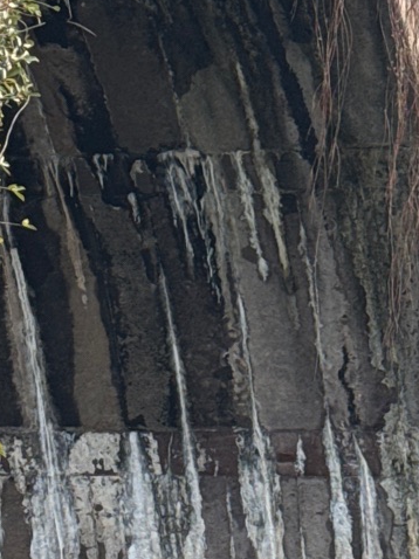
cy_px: 343
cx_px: 23
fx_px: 3247
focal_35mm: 201
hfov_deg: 7.4
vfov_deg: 9.8
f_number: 1.78
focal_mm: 6.86
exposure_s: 1/477
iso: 64
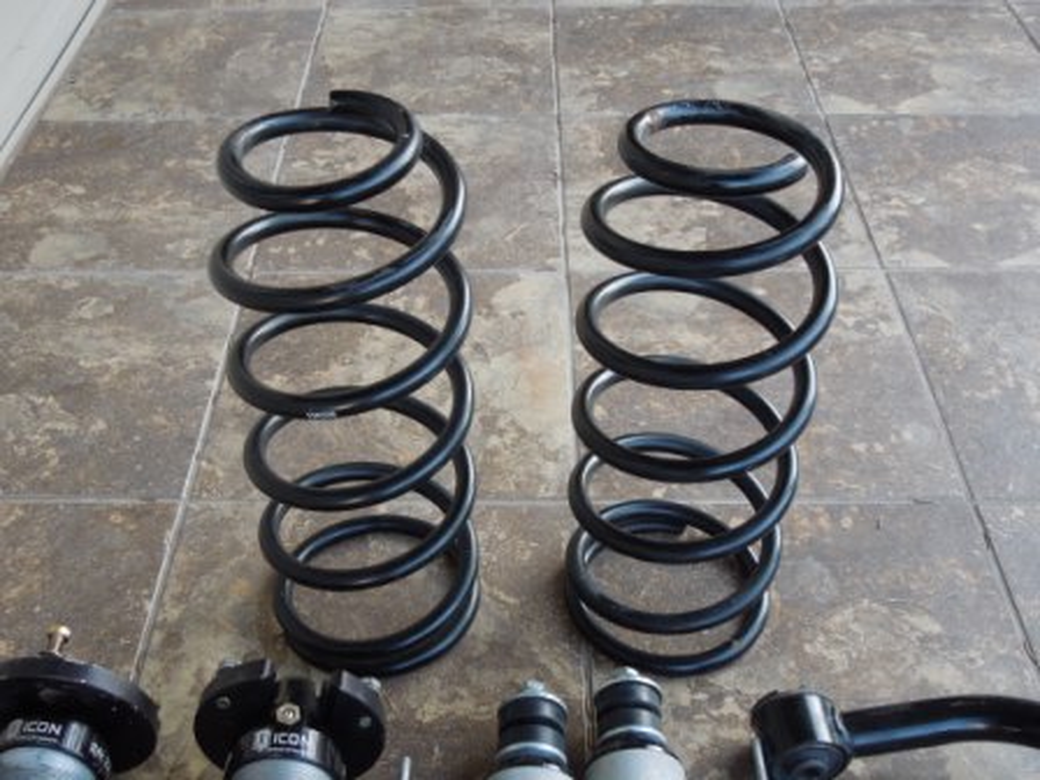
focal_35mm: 39
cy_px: 390
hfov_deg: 47.9
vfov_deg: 36.8
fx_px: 1172
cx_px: 520
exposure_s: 1/50
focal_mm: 7
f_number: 3.8
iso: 160
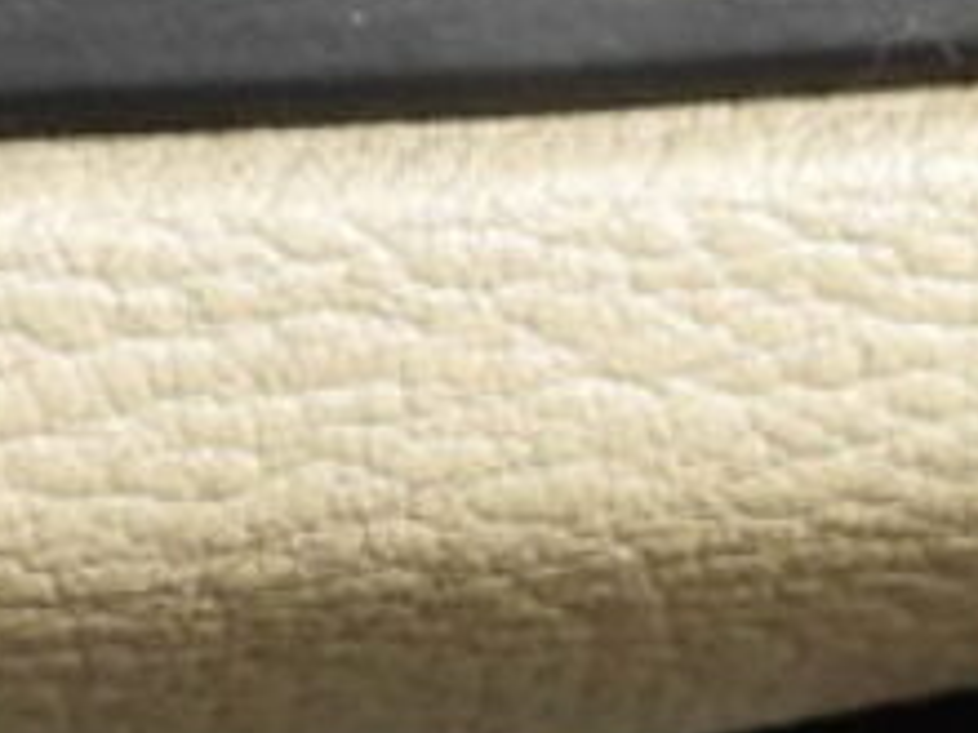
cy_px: -702
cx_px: 969
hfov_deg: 7.1
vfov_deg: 5.3
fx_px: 7826
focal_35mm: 277
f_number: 3.2
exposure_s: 1/30
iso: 250
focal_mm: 6.8
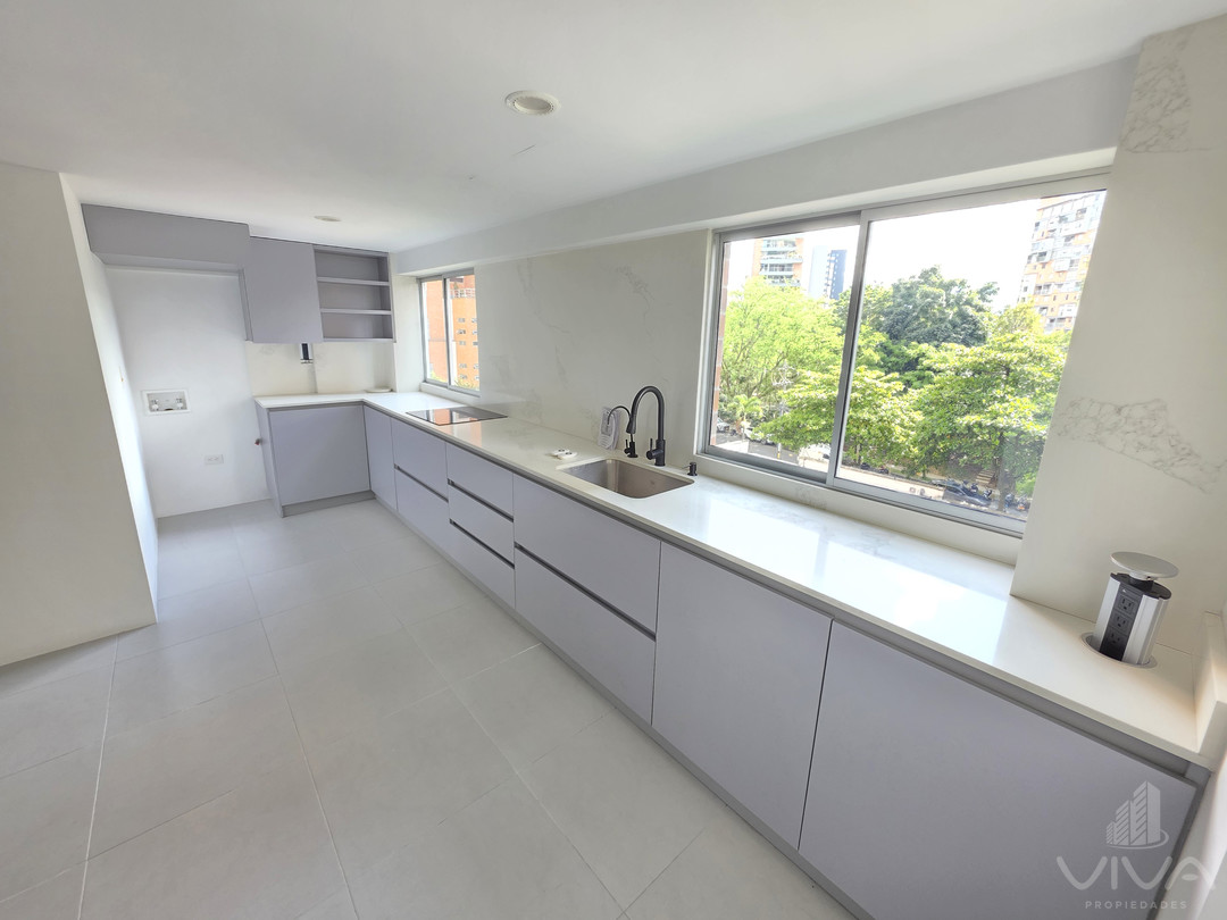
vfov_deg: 89.9
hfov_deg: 106.2
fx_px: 461
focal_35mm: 13
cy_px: 460
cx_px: 614
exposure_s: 1/120
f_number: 1.9
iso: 160
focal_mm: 2.2
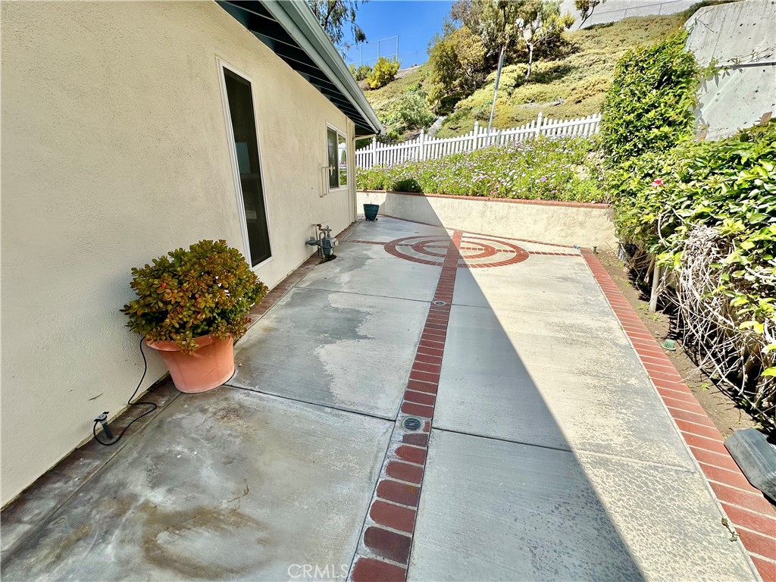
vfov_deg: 85.7
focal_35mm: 14
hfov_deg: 102.1
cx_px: 388
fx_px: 314
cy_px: 291
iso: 40
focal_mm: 2.22
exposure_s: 1/2053
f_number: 2.2
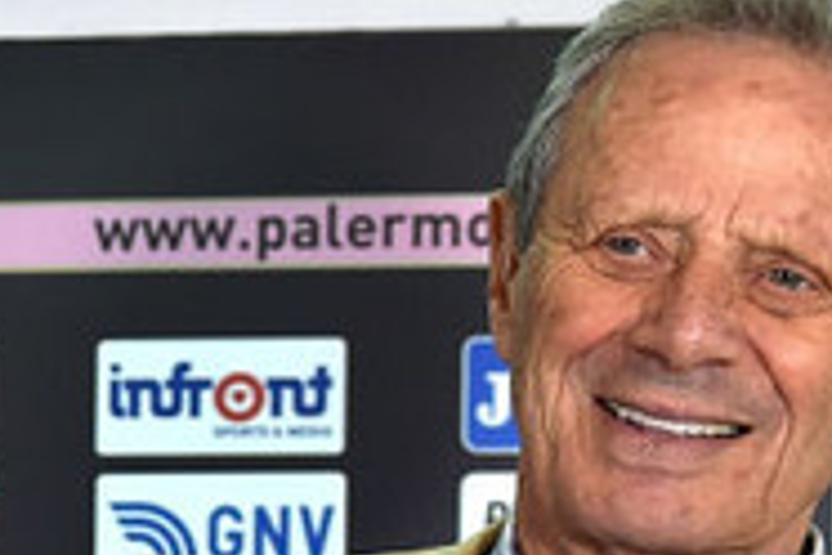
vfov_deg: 9.9
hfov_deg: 14.5
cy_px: 938
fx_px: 3074
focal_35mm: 133
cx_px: -353
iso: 1600
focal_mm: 31
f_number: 3.5
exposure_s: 1/500
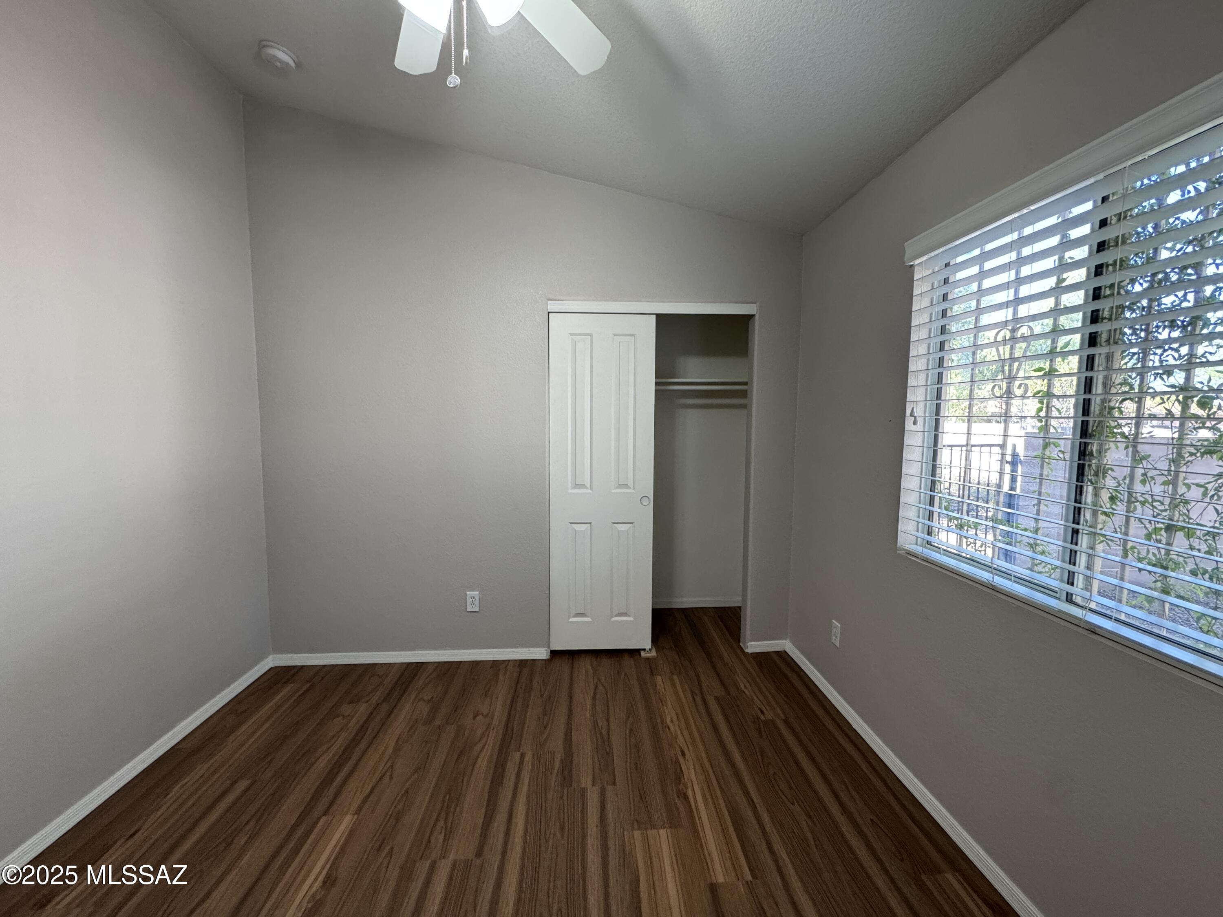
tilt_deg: -6.1
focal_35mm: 14
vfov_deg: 85.7
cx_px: 612
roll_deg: -0.3
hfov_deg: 102.1
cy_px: 458
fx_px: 495
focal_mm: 2.22
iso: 250
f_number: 2.2
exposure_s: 1/120
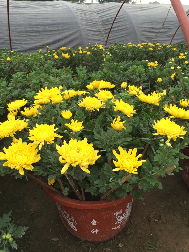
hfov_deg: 48.2
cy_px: 126
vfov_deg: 61.7
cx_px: 94
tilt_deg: -22.5
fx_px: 211
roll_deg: +0.2
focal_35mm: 29
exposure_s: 1/120
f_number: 2.2
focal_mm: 4.15
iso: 40
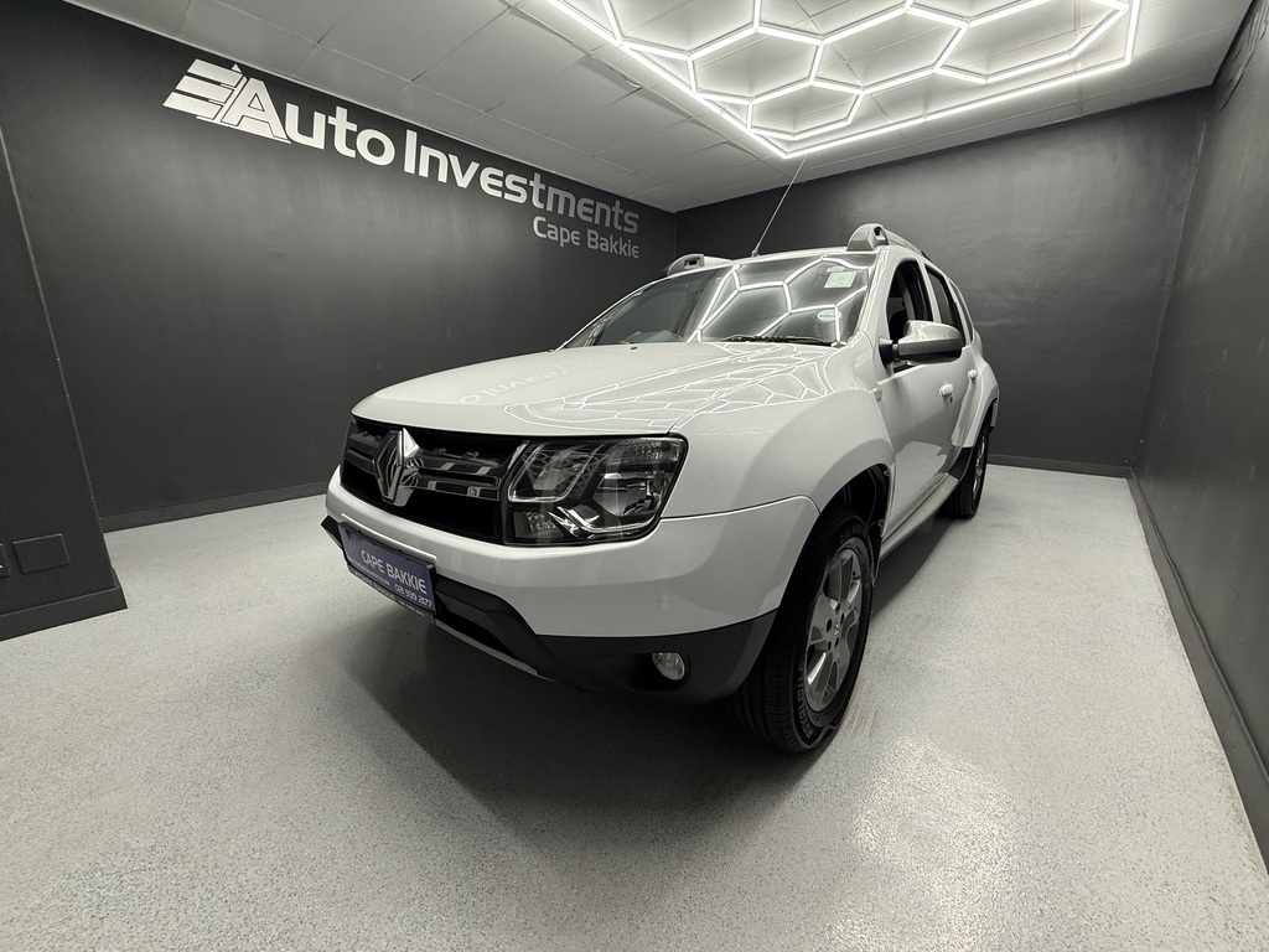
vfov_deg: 85.7
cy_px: 476
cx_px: 634
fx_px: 513
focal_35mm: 14
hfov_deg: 102.1
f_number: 2.2
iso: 125
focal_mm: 2.22
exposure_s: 1/100
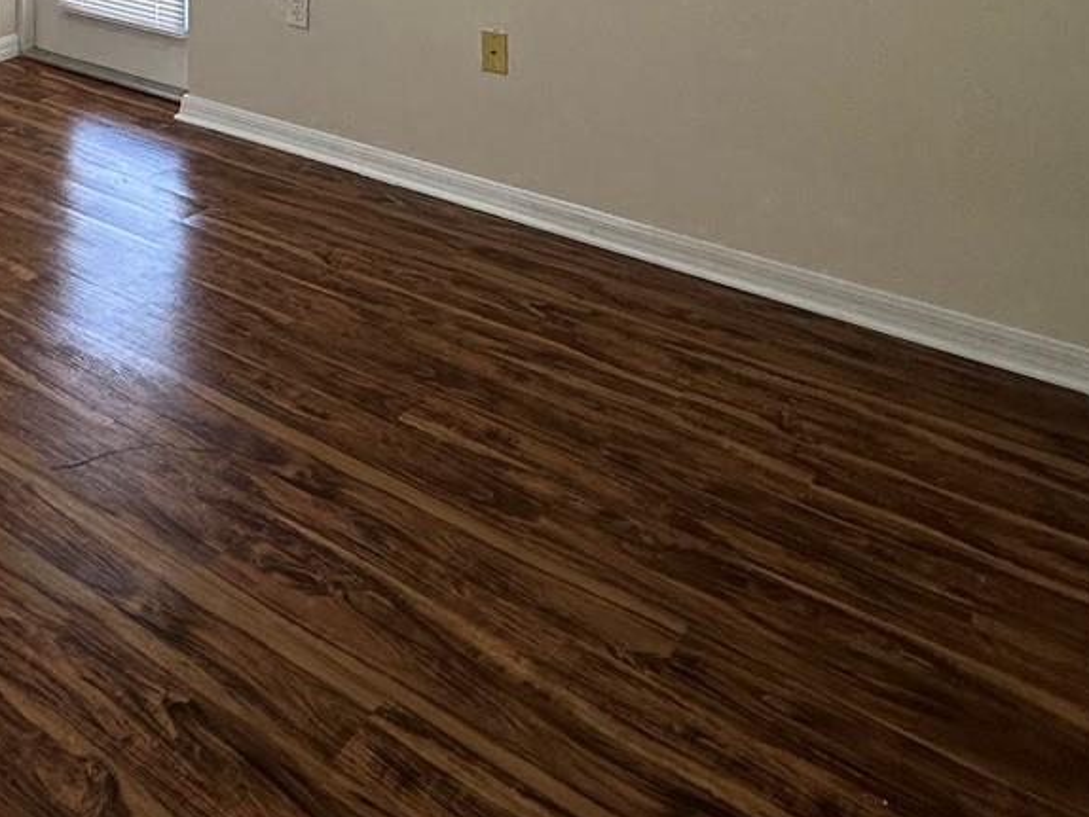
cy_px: -252
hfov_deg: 42.0
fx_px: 1227
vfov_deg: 29.5
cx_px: 23
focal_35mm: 39
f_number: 2.2
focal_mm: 2.22
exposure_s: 1/120
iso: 50
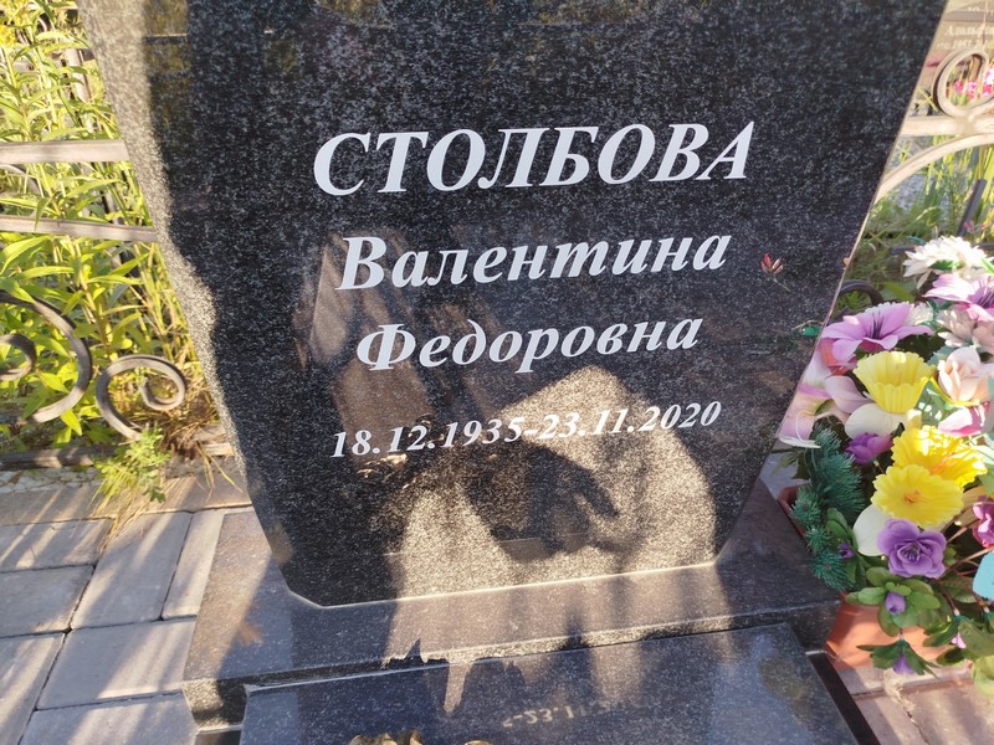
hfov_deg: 71.6
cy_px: 372
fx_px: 689
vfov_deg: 56.8
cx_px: 497
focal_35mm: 24
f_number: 1.7
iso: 50
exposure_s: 1/173
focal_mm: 5.31
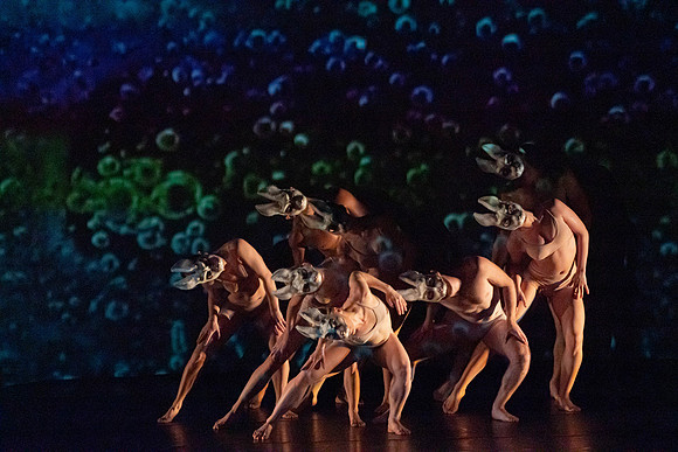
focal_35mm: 336
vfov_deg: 4.1
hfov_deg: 6.1
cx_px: 339
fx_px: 6329
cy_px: 226
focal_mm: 336
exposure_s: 1/250
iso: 8000
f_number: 5.6
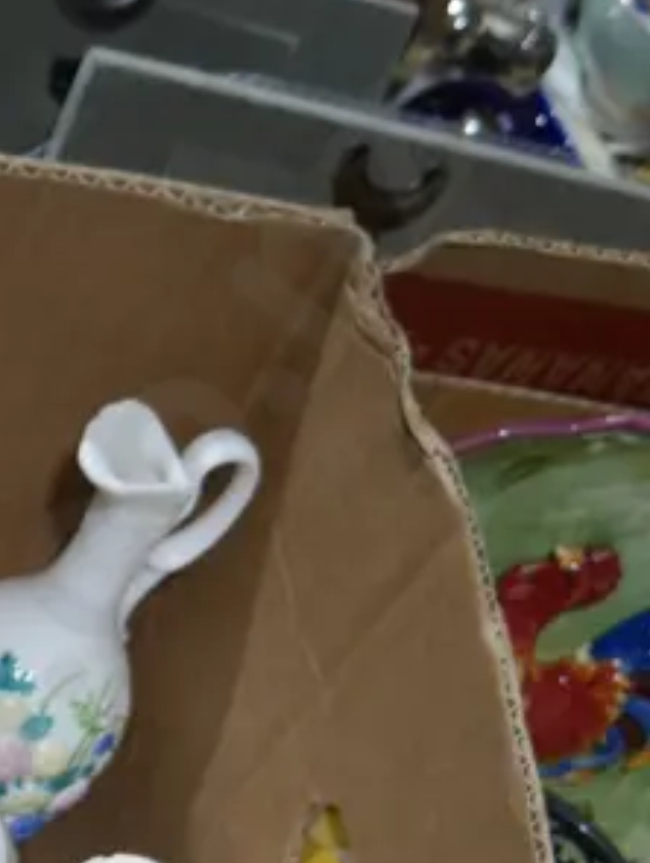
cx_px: -471
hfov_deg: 13.1
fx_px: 2598
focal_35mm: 104
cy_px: 1314
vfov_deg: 17.0
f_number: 3.6
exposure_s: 1/60
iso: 200
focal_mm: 15
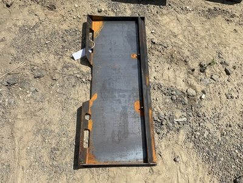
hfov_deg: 61.7
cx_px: 122
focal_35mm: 29
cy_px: 92
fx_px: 204
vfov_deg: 48.2
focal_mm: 3
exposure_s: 1/3322
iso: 25
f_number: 1.8
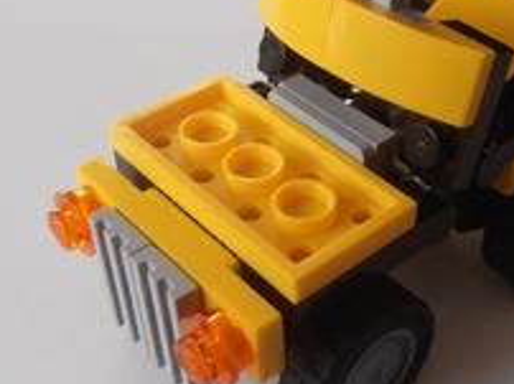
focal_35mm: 66
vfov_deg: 22.2
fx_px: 979
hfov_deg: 29.2
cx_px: 351
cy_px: 183
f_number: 3.9
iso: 100
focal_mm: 6.61
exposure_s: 1/40
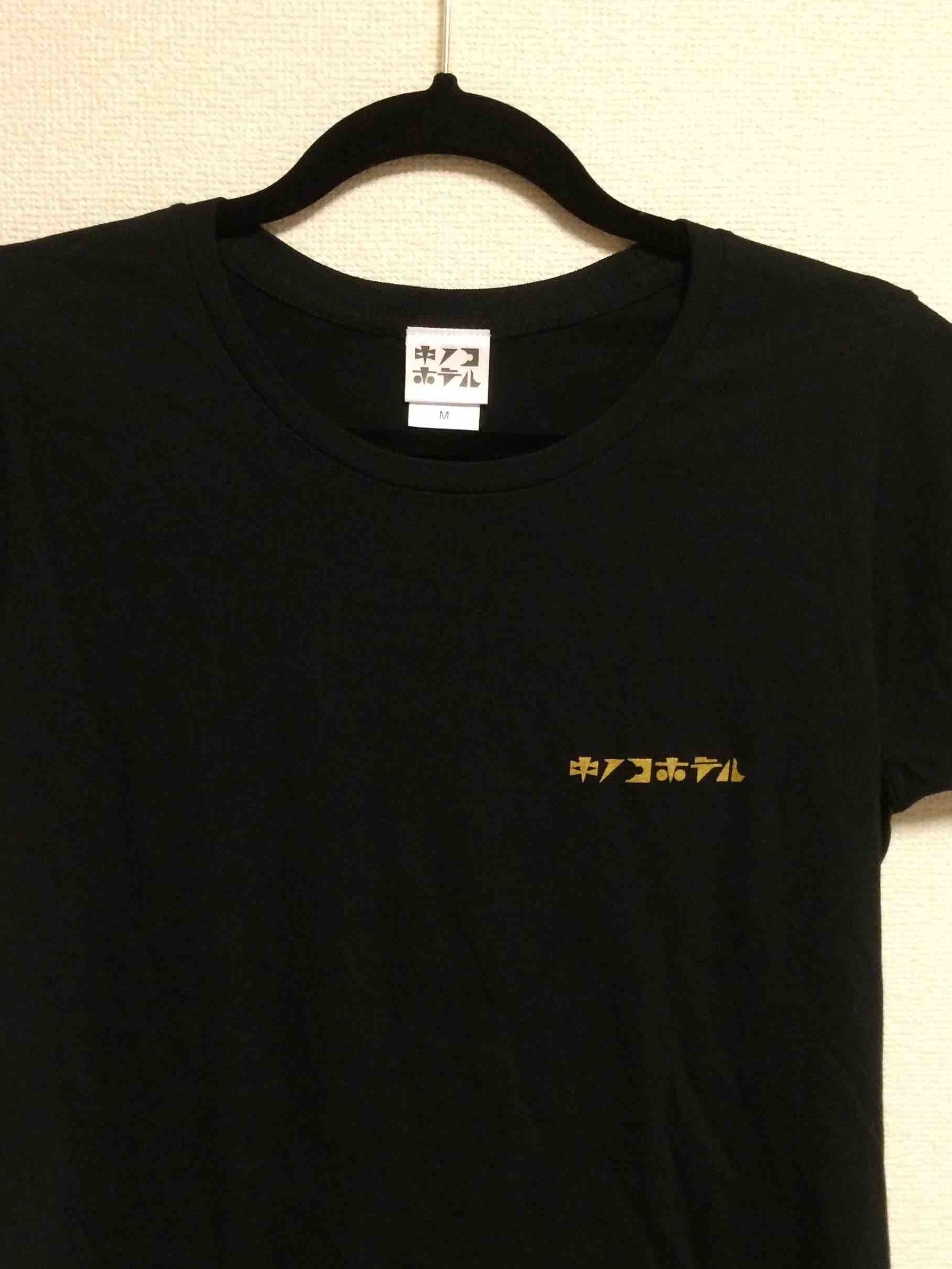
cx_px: 452
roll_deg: -3.3
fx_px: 1430
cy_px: 767
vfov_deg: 47.6
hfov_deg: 36.8
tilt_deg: -10.6
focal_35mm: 39
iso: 200
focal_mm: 4.15
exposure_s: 1/30
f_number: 2.2
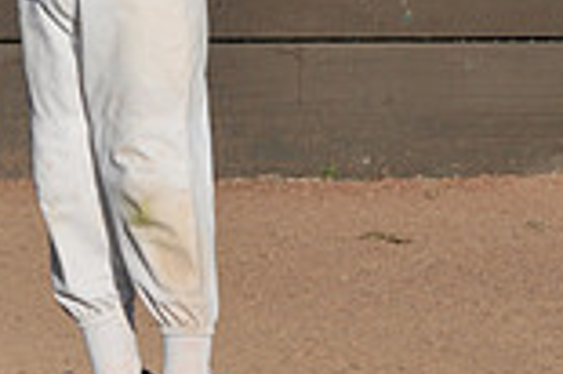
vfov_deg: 2.6
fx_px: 8356
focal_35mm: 535
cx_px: 69
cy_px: 103
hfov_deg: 3.9
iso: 200
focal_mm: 95
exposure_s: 1/250
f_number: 8
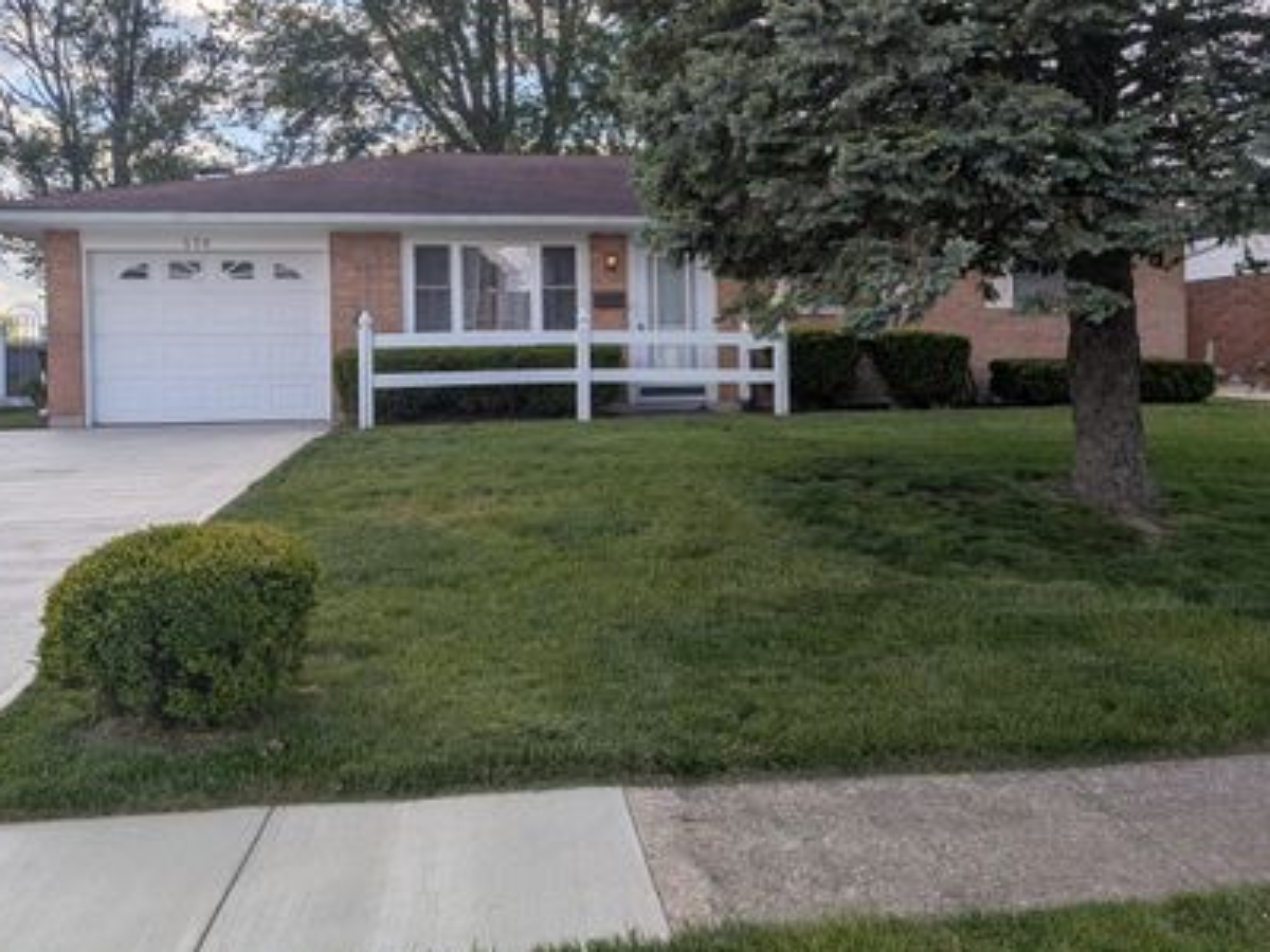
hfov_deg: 59.8
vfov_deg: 46.5
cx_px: 702
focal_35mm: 30
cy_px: 370
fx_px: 1101
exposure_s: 1/15625
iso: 30
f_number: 1.7
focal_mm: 4.53
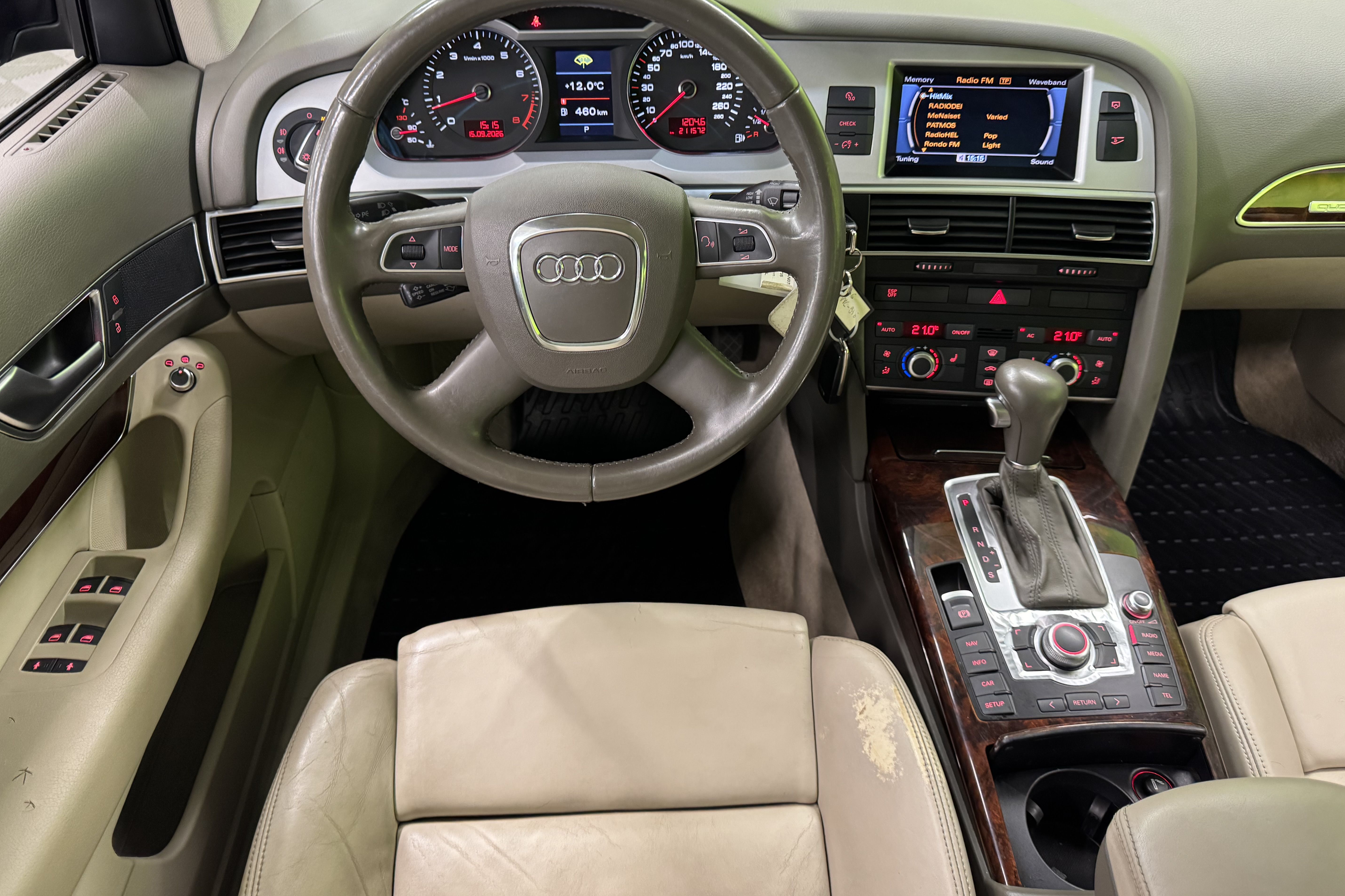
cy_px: 398
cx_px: 673
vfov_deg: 51.2
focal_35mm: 25
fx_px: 934
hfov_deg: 71.5
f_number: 1.78
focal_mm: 6.76
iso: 500
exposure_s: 1/50
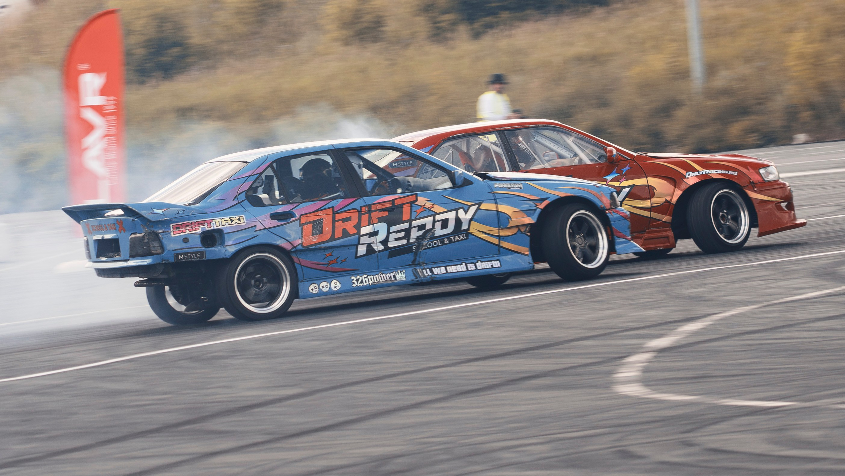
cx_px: 421
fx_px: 6908
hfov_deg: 7.0
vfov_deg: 3.9
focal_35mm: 308
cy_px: 170
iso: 100
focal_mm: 140
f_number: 10
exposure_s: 1/125
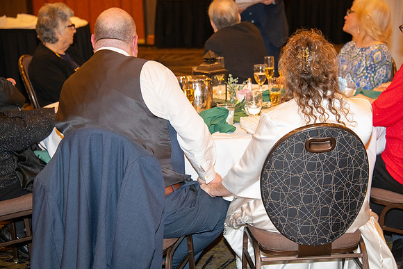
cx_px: 202
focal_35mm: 92
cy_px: 134
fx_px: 1030
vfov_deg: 14.9
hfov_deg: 22.1
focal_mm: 92
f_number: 5.6
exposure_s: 1/60
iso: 2000
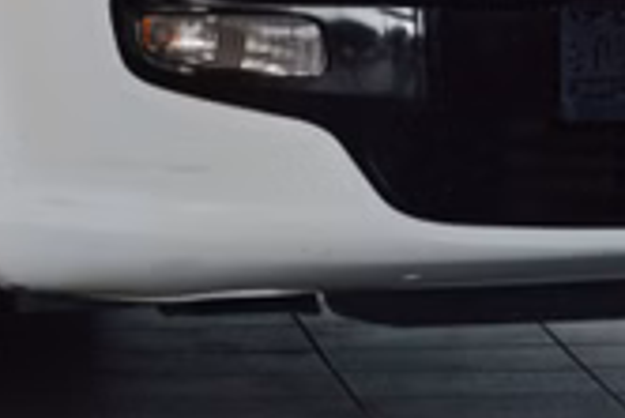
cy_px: -90
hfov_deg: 4.5
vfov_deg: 3.0
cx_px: 30
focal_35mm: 462
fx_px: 8028
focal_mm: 80
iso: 400
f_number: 8
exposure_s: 1/60
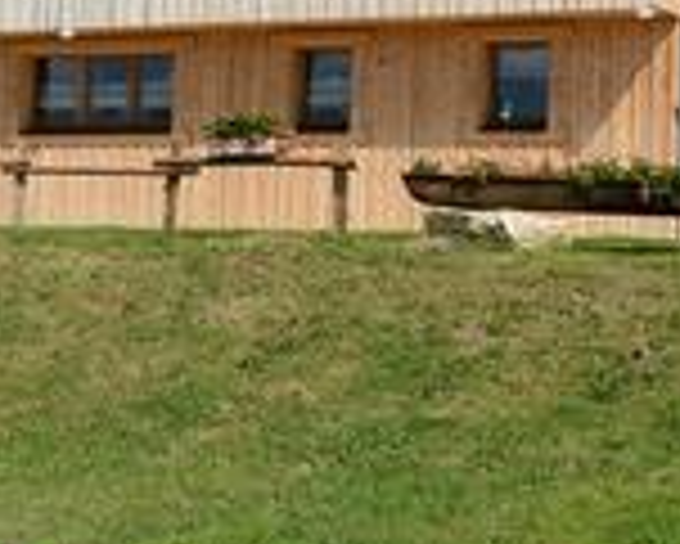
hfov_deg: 19.9
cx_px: 315
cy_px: 137
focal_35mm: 96
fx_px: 1933
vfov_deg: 16.0
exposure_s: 1/1250
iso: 320
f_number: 4
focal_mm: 31
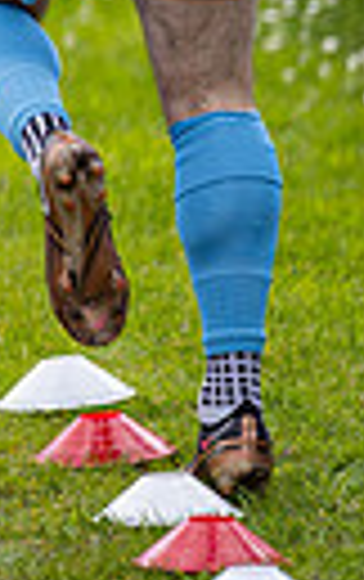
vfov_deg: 2.9
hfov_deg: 1.8
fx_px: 11406
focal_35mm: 721
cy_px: -171
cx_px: -813
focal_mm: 135
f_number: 1.8
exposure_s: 1/4000
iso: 200
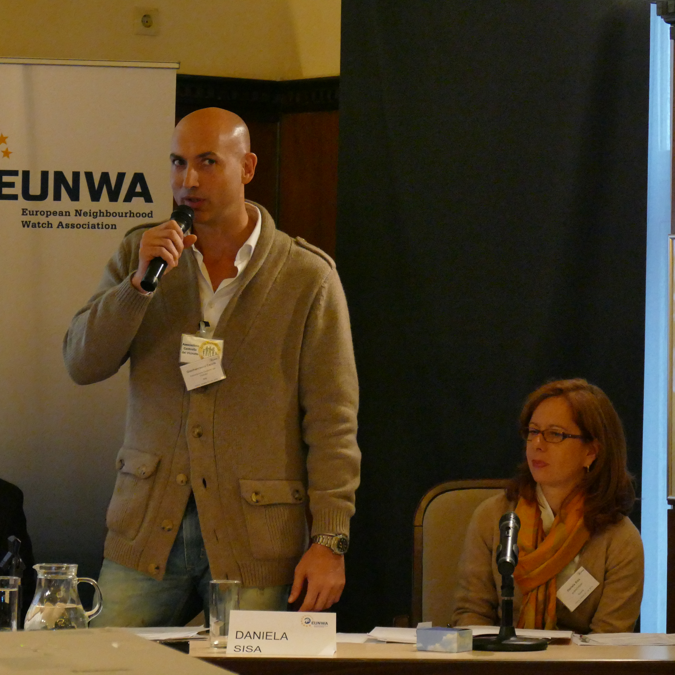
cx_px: 176
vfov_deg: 10.5
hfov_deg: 10.5
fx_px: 3662
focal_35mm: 166
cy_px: 337
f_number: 3.9
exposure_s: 1/125
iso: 3200
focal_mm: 47.46
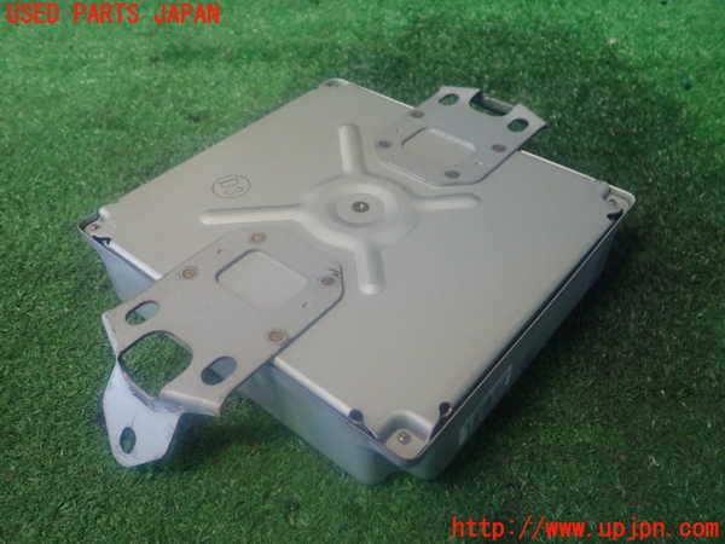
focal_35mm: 30
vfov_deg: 46.8
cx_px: 362
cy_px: 272
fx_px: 628
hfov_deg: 60.0
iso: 640
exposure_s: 1/30
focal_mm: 5.5
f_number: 2.3
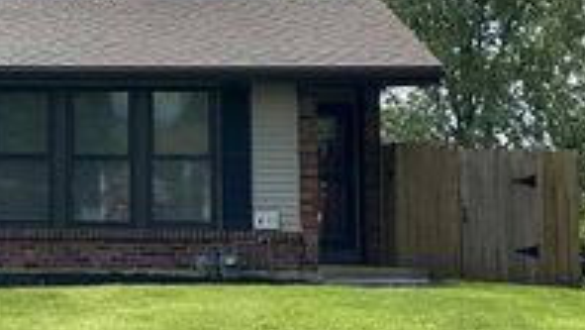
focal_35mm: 105
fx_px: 1629
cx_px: 15
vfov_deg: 11.5
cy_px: 43
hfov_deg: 19.8
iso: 80
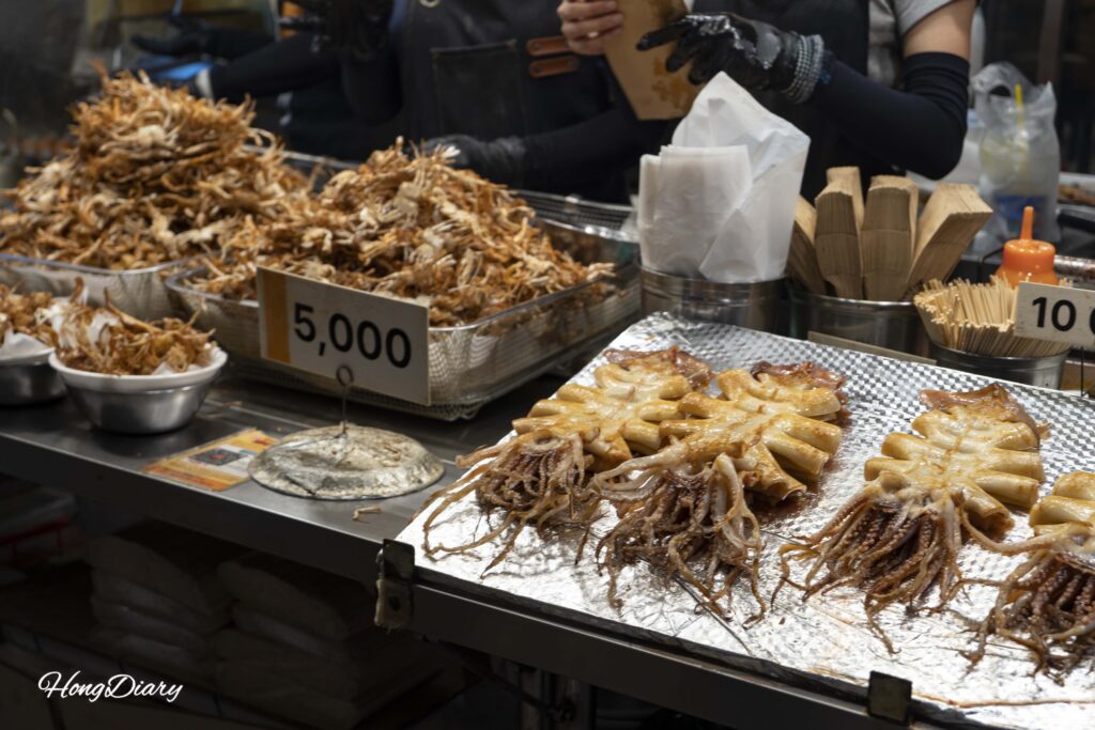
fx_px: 1825
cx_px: 548
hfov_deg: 33.4
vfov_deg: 22.6
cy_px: 365
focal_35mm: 60
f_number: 5.6
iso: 125
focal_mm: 60
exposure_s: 1/60
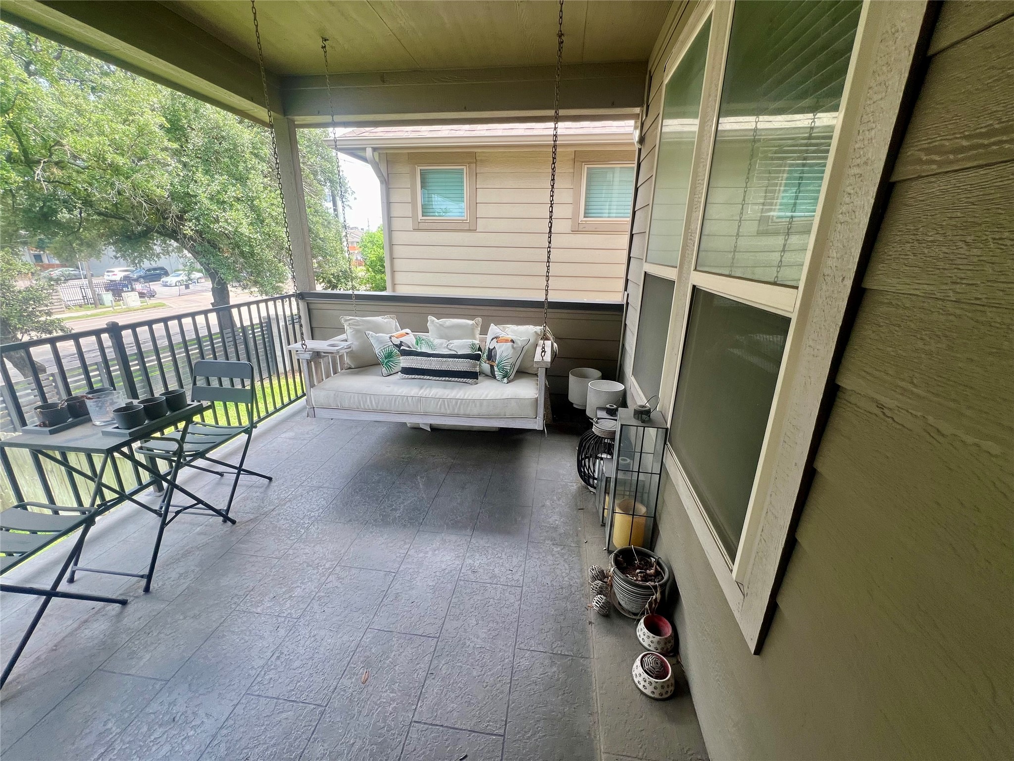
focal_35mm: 13
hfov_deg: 106.2
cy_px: 380
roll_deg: +0.3
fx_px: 381
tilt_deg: -17.1
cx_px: 507
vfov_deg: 89.9
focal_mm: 1.57
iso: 32
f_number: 1.8
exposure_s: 1/129
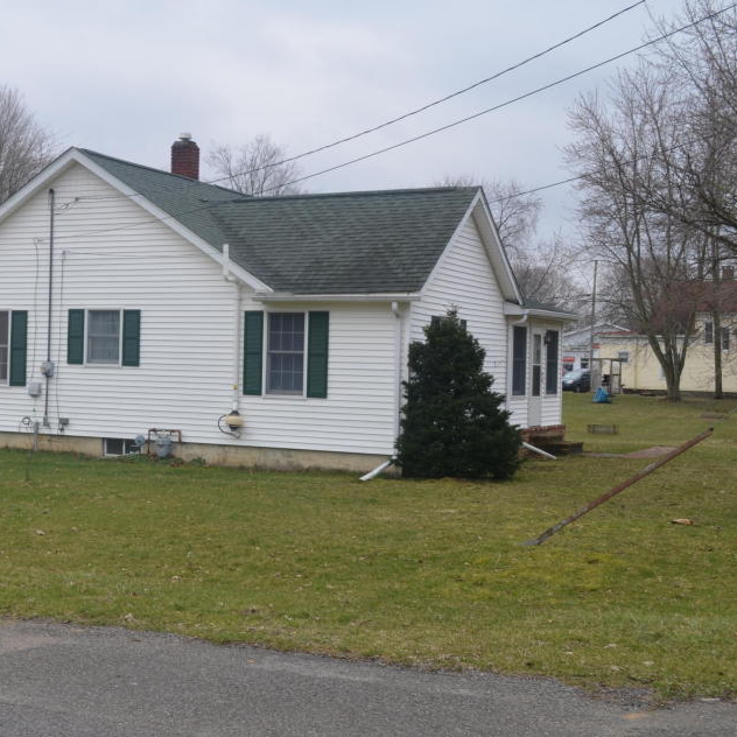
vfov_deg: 30.6
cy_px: 349
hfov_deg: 29.6
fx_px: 1349
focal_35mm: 56
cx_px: 111
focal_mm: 24
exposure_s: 1/250
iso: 140
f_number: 8
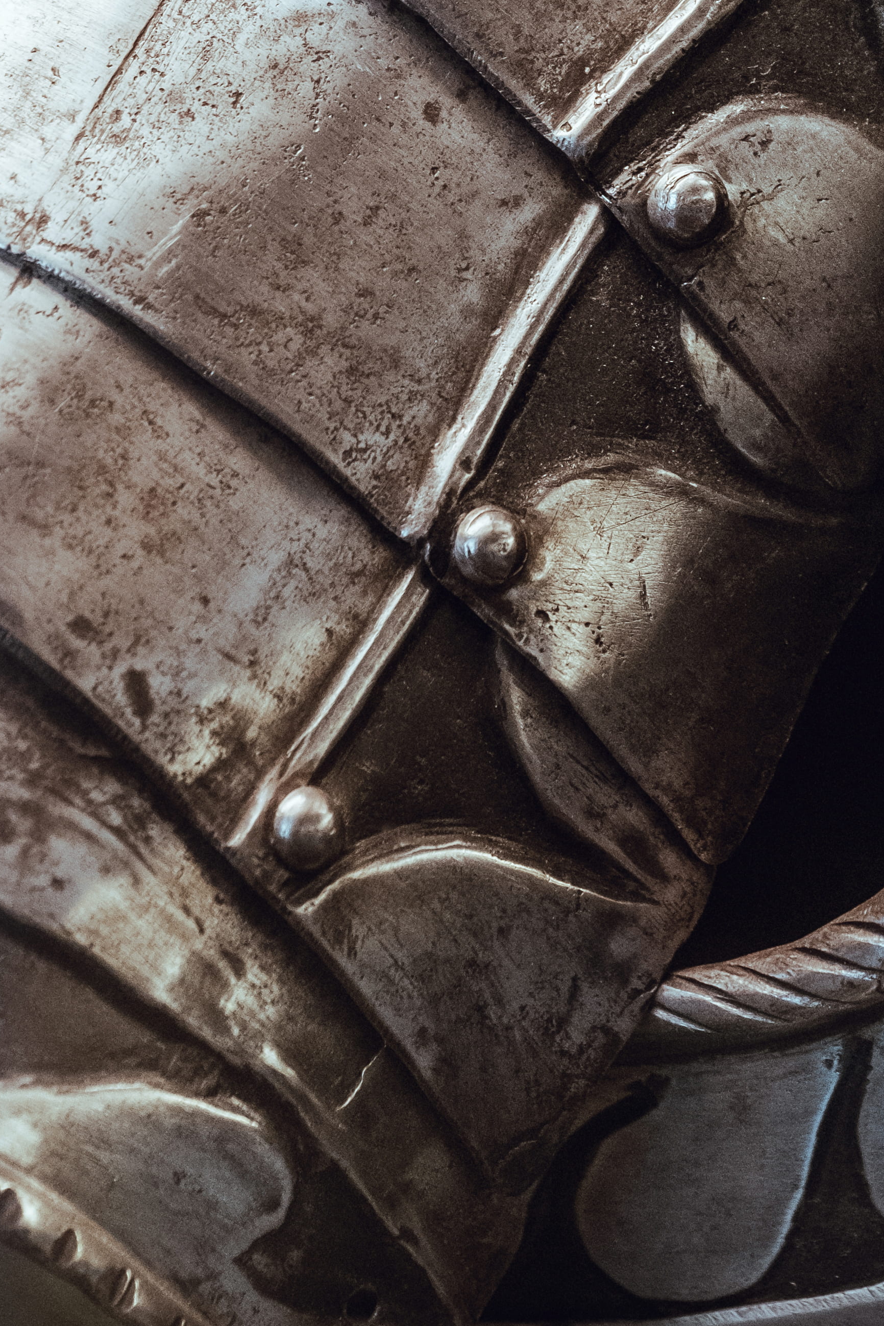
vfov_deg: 4.2
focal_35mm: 485
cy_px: 73
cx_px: 666
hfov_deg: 2.8
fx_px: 17863
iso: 1600
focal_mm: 140
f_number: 4
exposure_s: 1/100
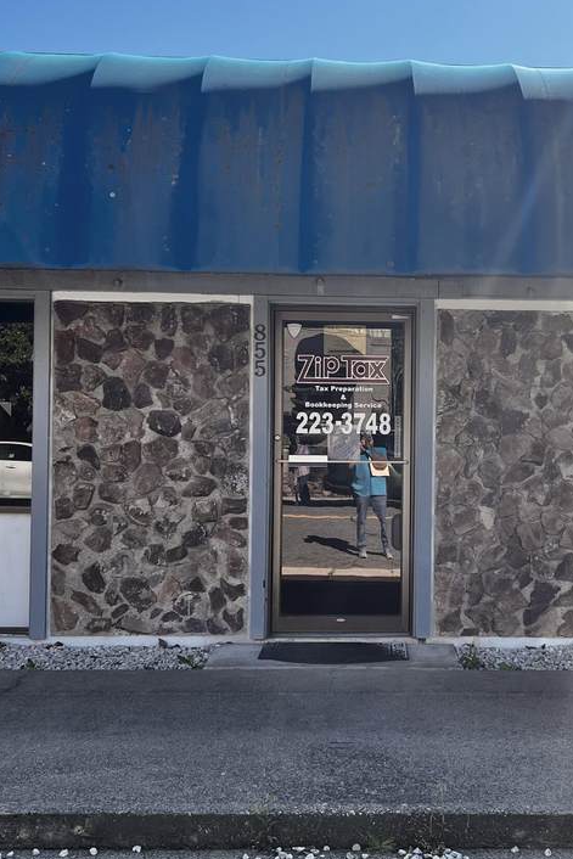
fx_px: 1169
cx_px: 405
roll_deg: -1.2
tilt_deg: -0.1
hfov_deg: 27.3
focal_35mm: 49
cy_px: 437
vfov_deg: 40.3
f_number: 1.5
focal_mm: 5.7
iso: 50
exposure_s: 1/1361
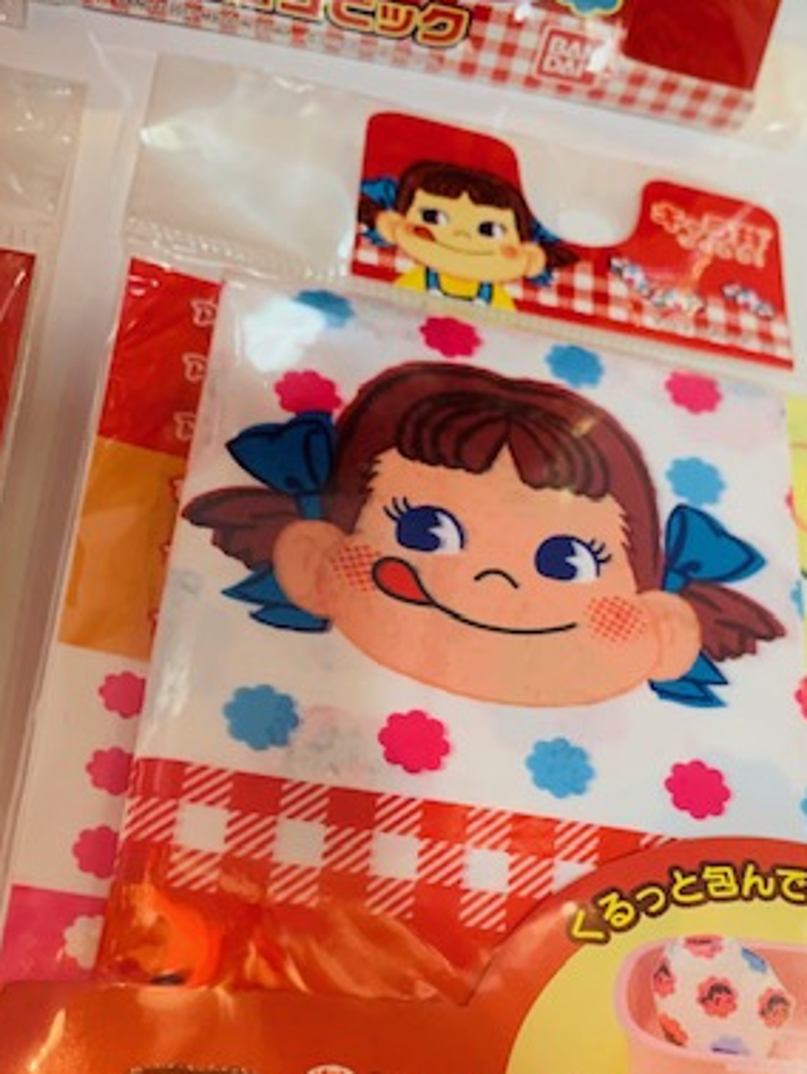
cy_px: 844
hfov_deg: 32.5
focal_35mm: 44
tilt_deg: -63.7
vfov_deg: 41.3
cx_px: 560
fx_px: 1366
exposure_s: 1/50
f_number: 1.8
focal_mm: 4.25
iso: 160
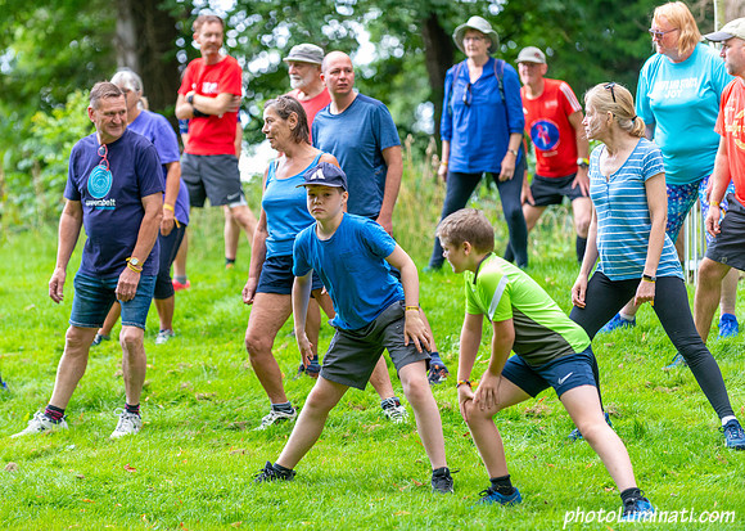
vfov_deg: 8.9
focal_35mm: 162
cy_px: 266
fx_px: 3425
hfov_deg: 12.4
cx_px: 347
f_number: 2.8
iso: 1250
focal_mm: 155
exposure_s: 1/800
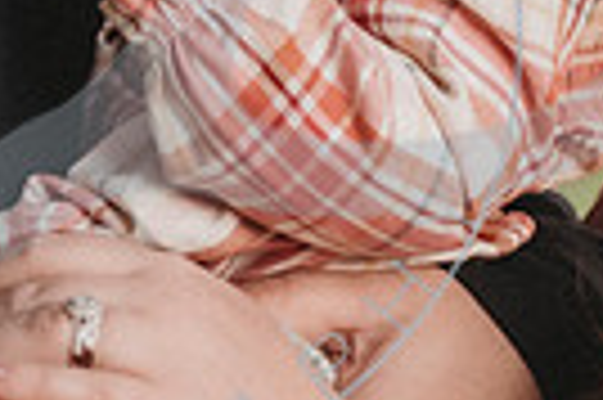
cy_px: -344
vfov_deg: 4.5
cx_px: 284
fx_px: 5086
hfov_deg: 6.8
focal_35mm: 304
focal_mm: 70
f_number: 2.8
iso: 100
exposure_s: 1/2000
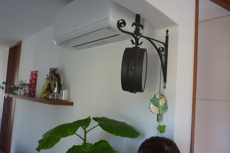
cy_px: 72
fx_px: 224
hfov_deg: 54.4
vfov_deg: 37.8
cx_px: 117
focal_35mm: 35
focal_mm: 5.5
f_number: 2.8
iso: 320
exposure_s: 1/30
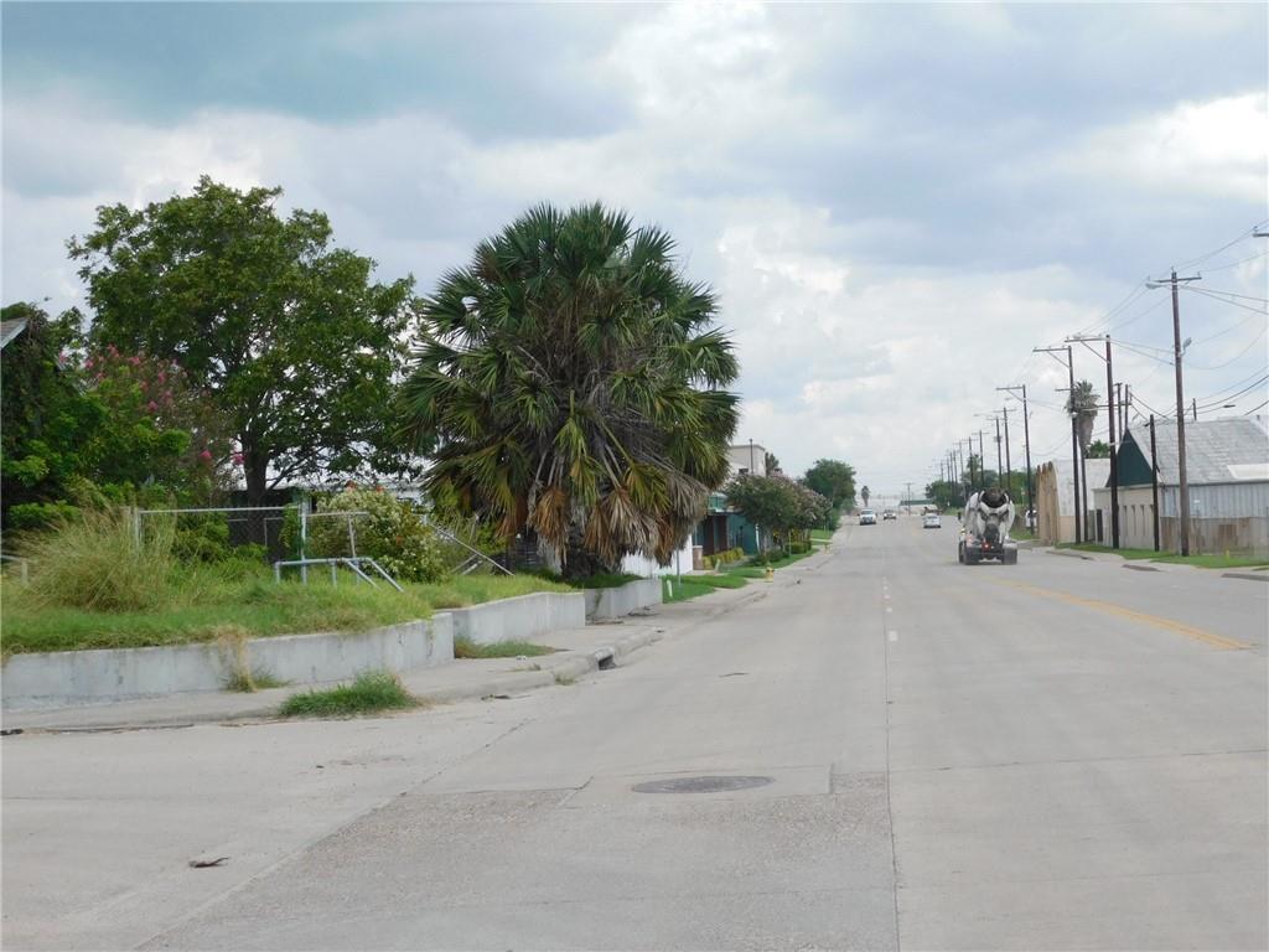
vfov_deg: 24.8
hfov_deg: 32.7
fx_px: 2163
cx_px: 634
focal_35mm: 59
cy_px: 476
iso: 125
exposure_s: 1/640
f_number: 4
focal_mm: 10.4
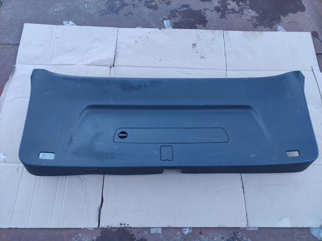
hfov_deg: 69.4
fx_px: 233
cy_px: 120
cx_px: 161
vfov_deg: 54.9
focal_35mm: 25
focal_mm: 5.43
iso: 183
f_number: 1.89
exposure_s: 1/120
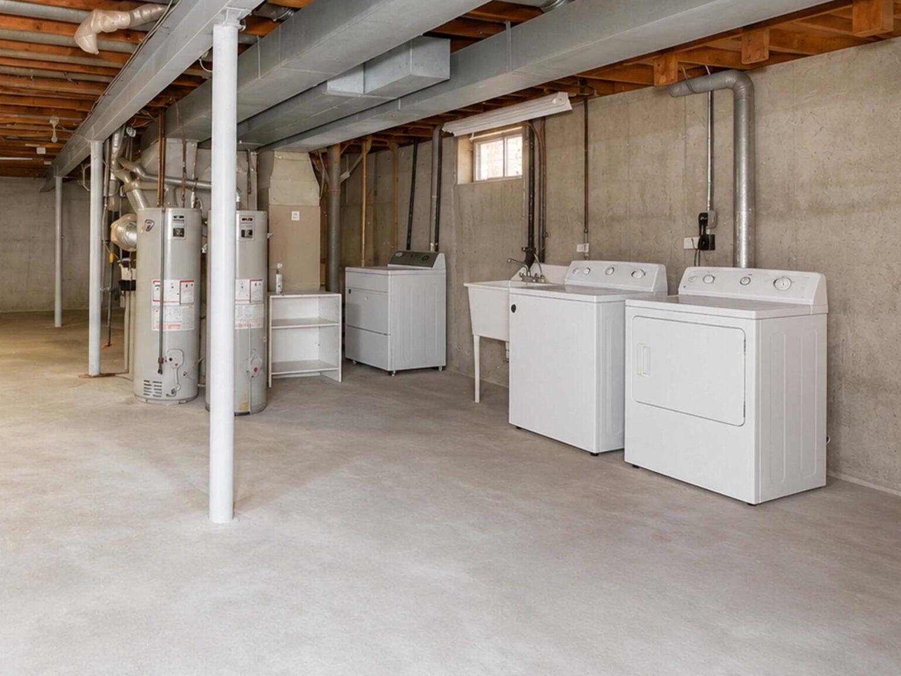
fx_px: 625
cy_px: 231
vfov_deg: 55.8
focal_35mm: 24
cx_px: 211
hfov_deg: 66.5
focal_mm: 10
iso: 2000
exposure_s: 1/60
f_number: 7.1
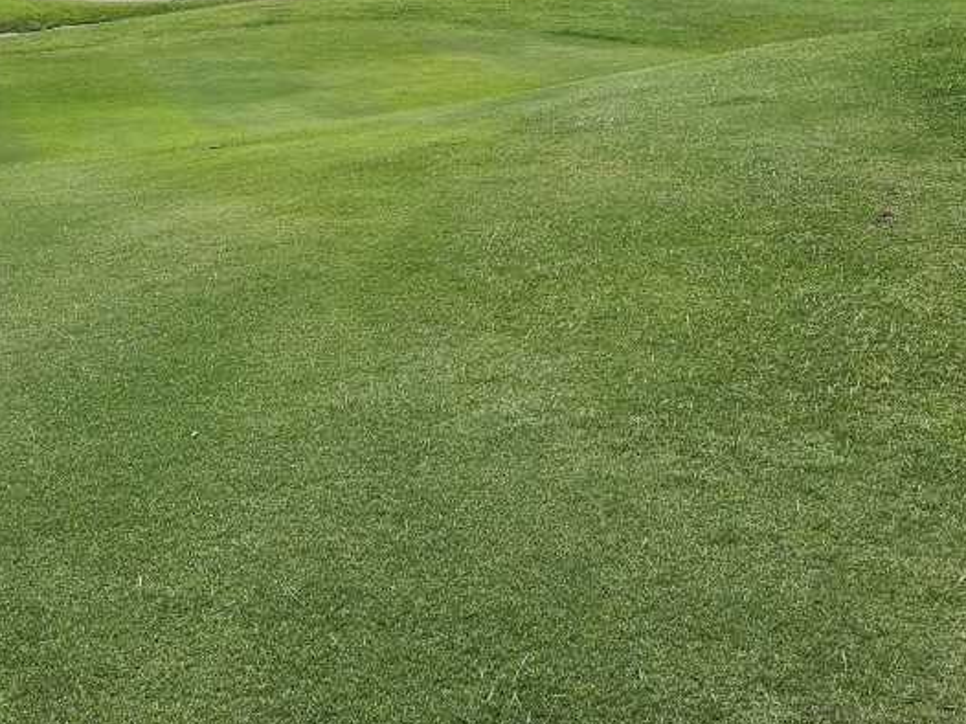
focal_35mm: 56
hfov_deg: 34.3
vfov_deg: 23.8
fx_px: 1562
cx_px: 393
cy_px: -147
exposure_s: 1/5504
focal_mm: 5.4
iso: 25
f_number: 1.8
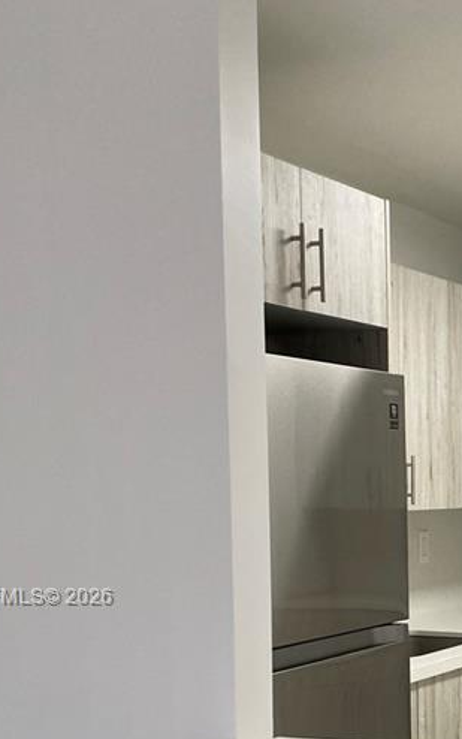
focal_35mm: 67
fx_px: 1349
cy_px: 598
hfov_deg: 18.7
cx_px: 508
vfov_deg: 29.9
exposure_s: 1/120
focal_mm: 4.25
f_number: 1.8
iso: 100
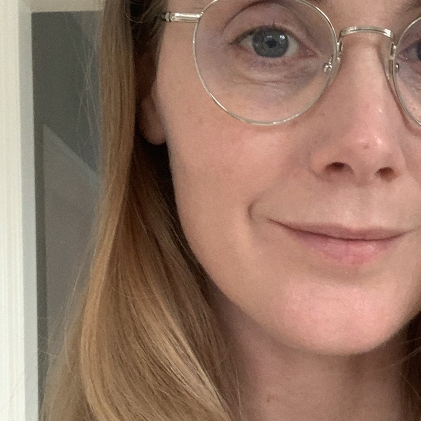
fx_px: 1004
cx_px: 337
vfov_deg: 23.6
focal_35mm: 73
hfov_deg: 23.3
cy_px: 275
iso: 200
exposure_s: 1/60
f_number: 2.2
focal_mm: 2.87
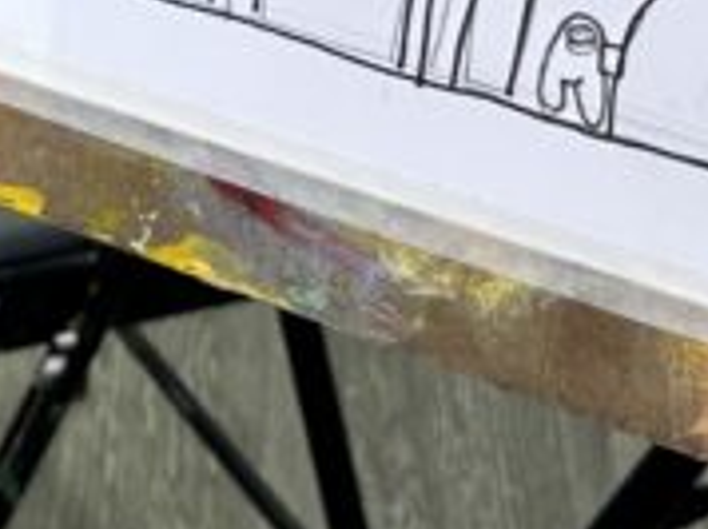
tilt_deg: -18.4
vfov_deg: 10.0
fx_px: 2757
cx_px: -91
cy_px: -618
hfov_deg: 14.3
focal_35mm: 135
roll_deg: +0.1
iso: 80
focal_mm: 6.86
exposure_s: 1/100
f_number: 1.78
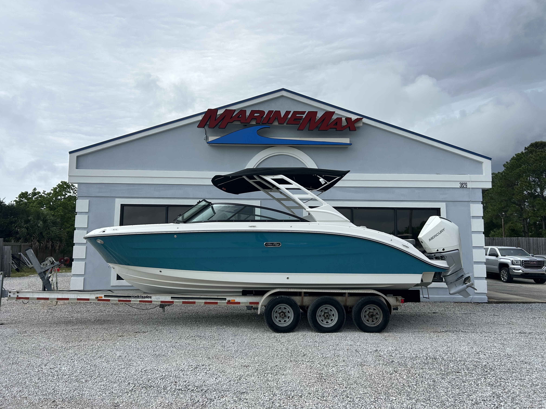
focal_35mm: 26
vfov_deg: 53.1
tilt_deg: +6.8
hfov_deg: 67.3
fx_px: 410
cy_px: 204
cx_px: 273
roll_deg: +0.3
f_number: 1.5
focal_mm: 5.7
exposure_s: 1/2404
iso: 50
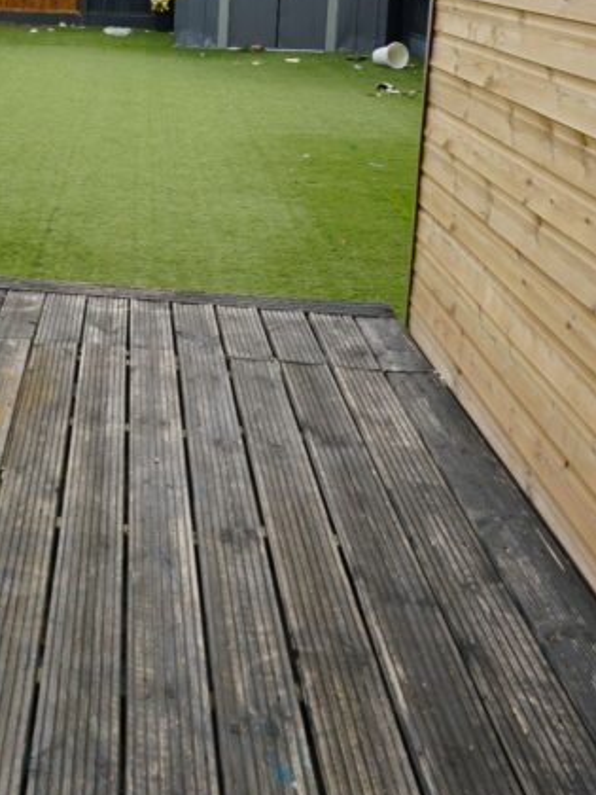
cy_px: 94
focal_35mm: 44
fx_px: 1010
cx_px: -81
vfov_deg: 40.1
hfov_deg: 29.2
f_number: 9
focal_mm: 16
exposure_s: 1/80
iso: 100
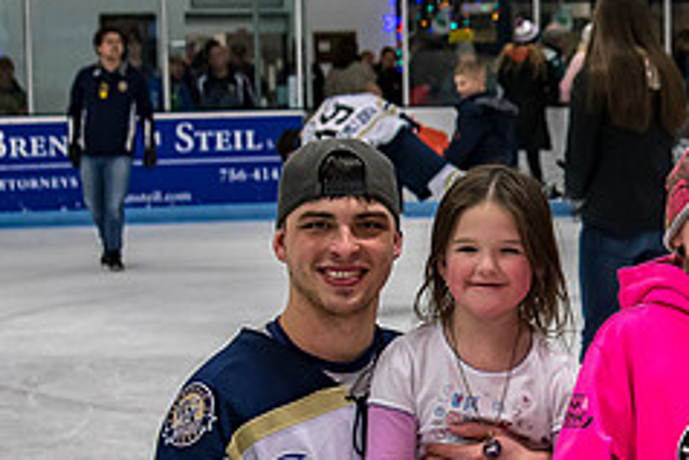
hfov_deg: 15.6
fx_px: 2470
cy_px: 418
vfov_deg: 10.6
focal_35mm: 129
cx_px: 703
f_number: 4
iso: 640
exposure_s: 1/500
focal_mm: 31
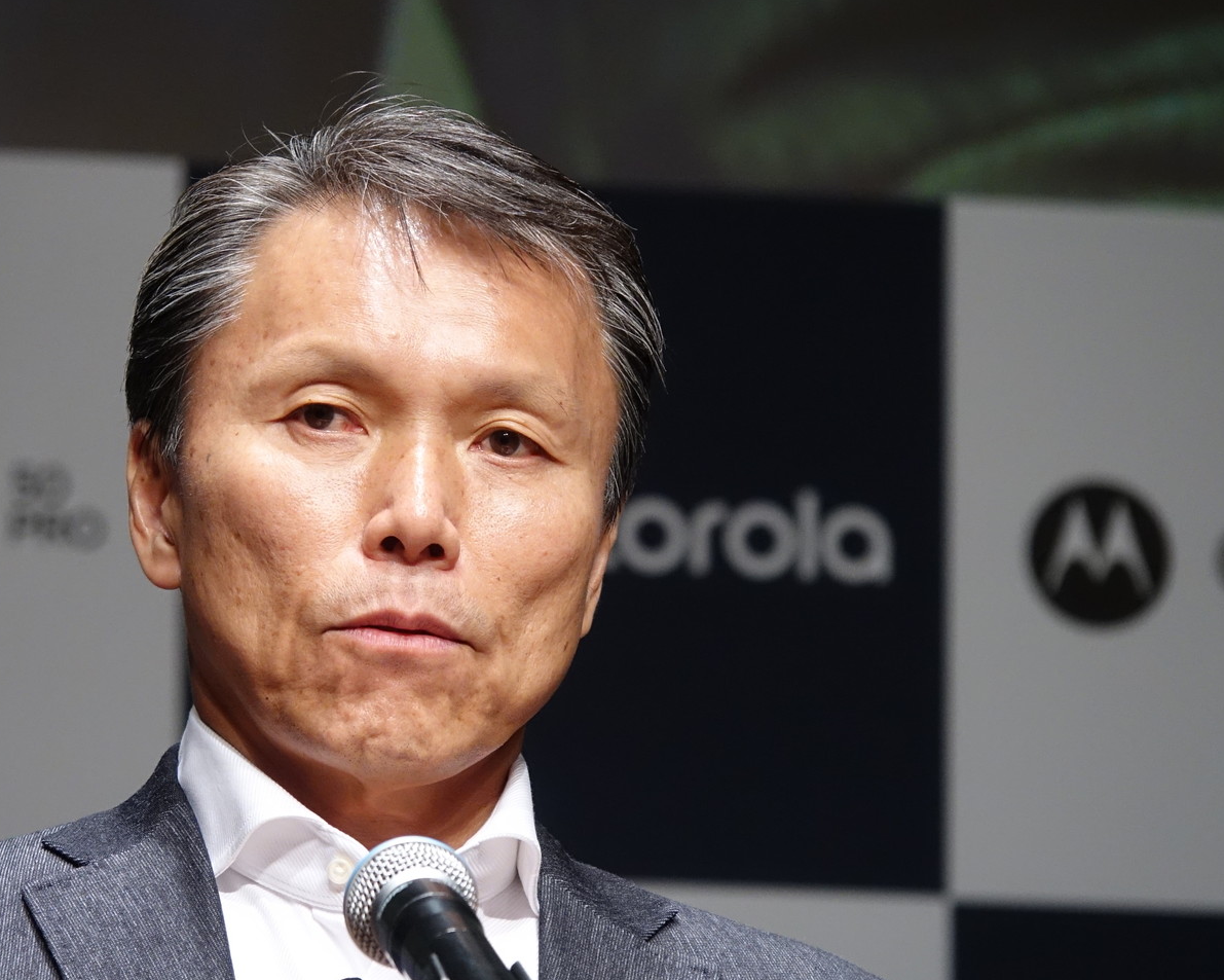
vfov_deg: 2.6
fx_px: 21375
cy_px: 487
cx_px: 461
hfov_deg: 3.3
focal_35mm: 590
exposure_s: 1/250
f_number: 4
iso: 1000
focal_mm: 143.15
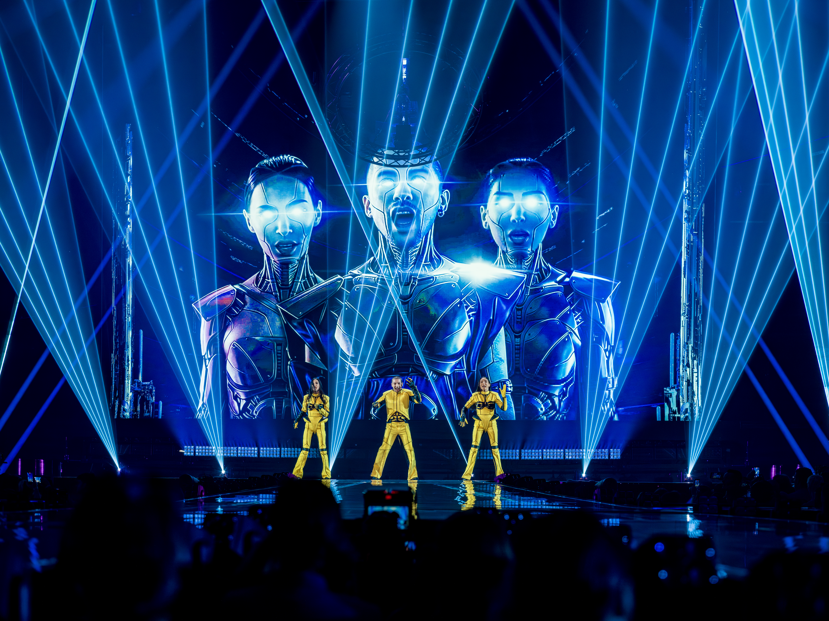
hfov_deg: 18.6
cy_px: 310
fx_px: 2538
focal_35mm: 106
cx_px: 414
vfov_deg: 14.0
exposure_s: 1/500
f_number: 4.8
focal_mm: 135
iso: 1600
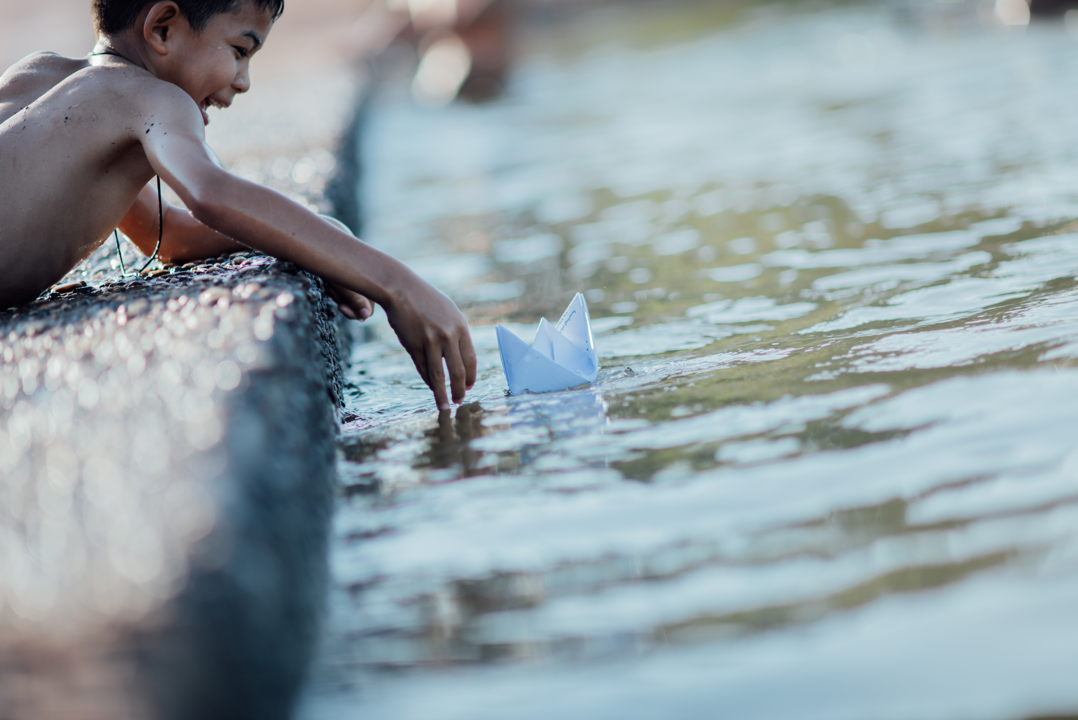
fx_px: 4044
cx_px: 539
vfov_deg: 10.2
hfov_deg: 15.2
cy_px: 360
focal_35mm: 135
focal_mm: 135
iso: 100
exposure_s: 1/1000
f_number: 2.2
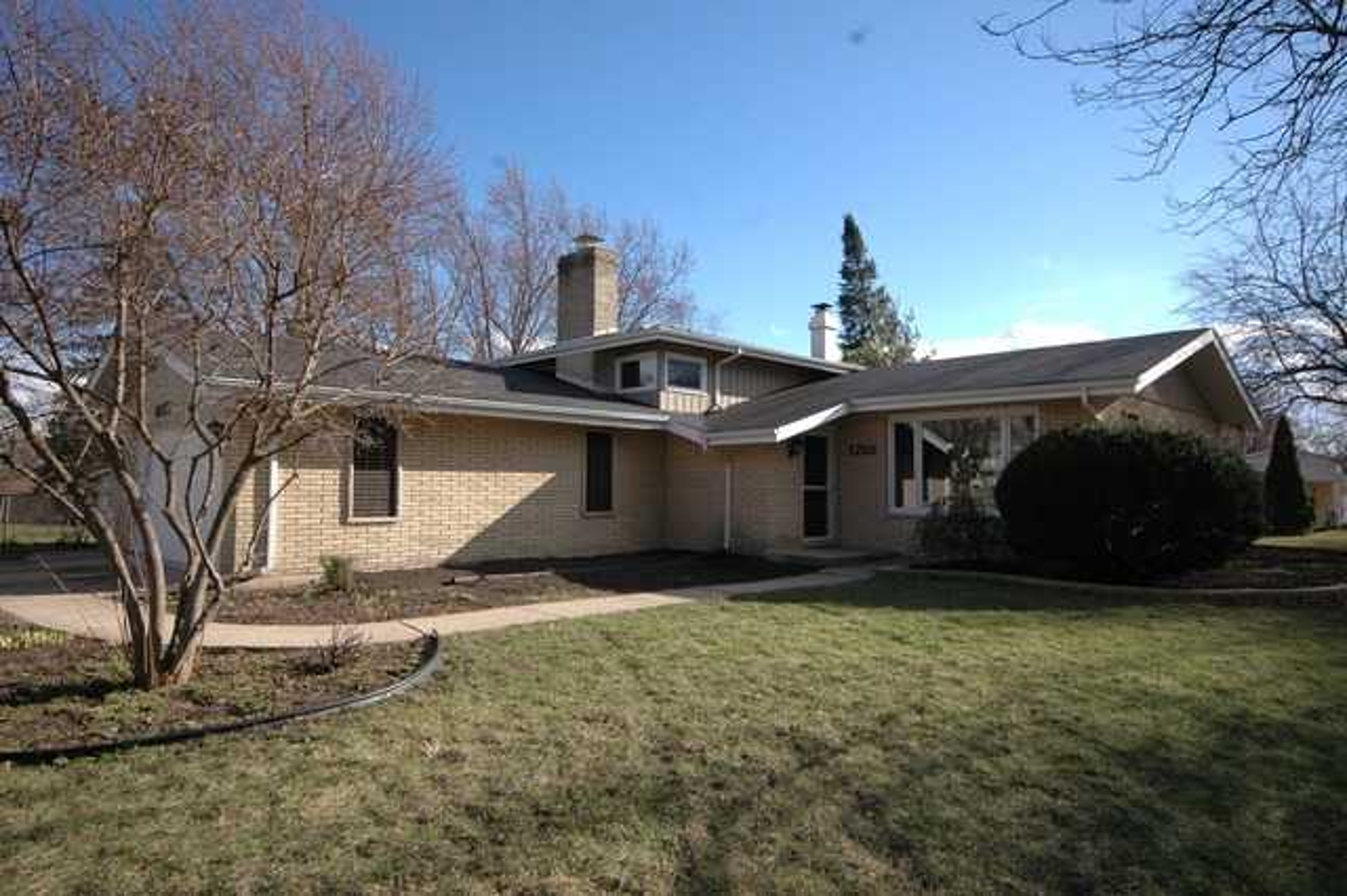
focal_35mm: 21
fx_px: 785
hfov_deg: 81.2
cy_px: 448
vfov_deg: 59.4
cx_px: 674
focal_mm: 14
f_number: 9
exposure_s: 1/250
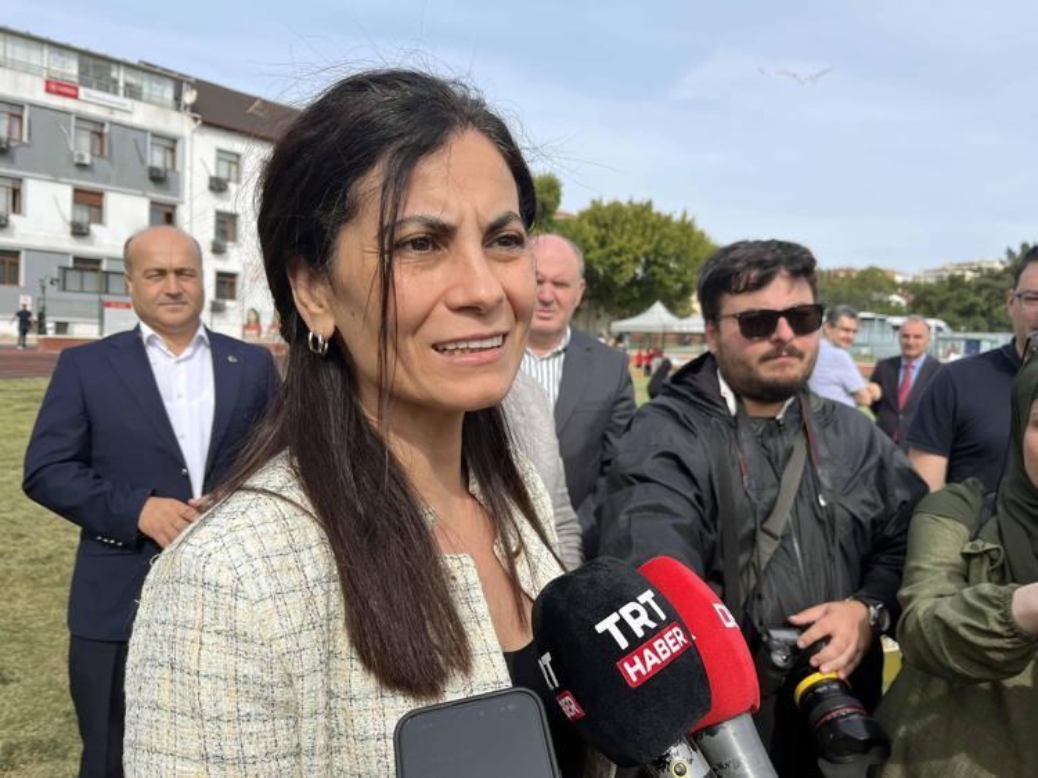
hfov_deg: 67.3
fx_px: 779
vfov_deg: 53.0
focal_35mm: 26
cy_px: 389
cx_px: 519
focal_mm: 5.1
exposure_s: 1/2410
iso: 50
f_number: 1.6
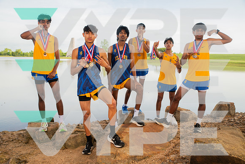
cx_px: 122
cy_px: 82
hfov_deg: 58.7
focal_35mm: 32
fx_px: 218
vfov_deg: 41.1
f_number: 7.1
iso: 500
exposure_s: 1/320
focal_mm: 32
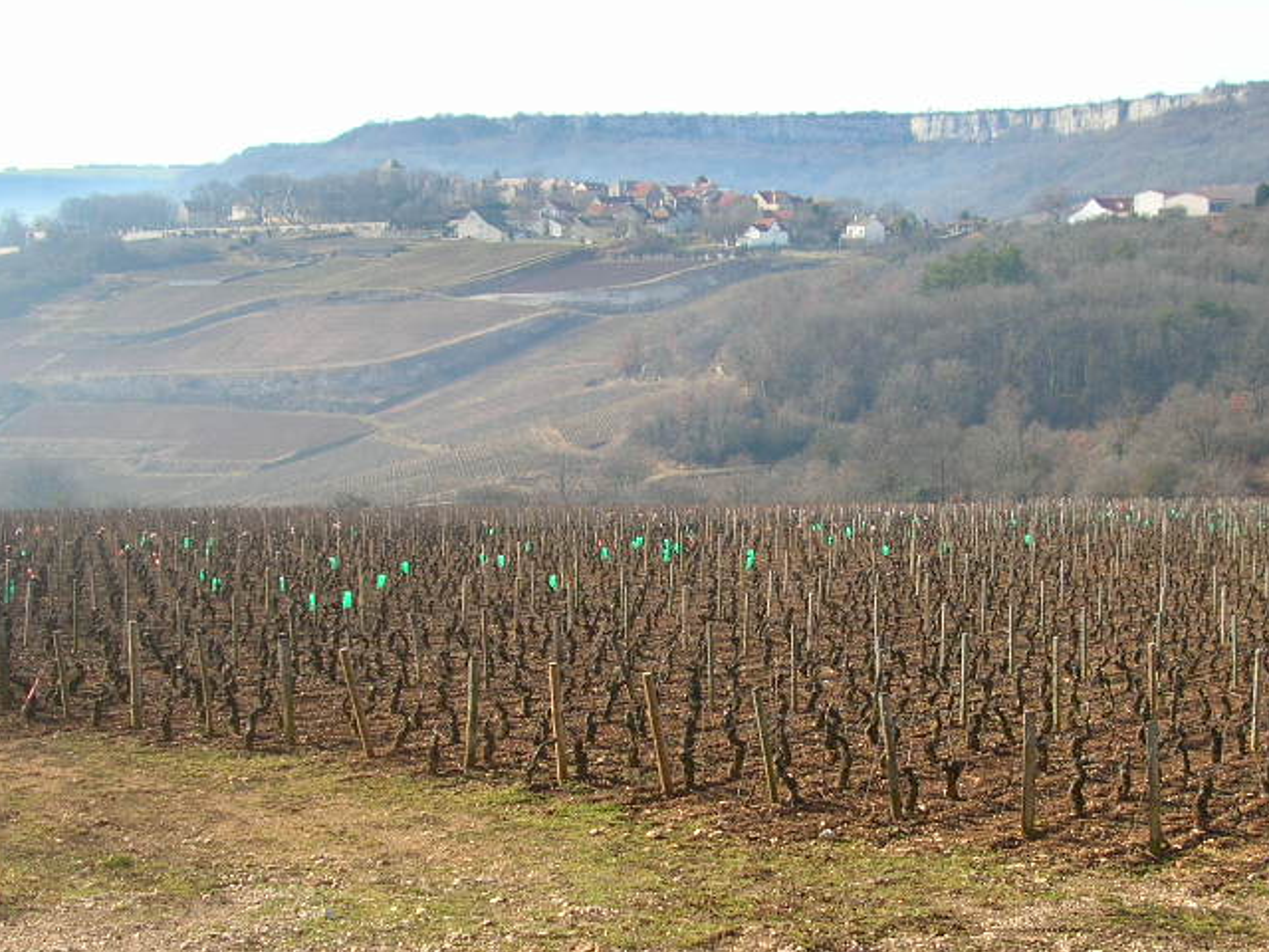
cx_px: 771
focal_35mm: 56
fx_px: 2053
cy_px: 619
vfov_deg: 26.0
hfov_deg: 34.2
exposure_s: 1/374
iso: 50
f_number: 2.8
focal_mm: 5.8
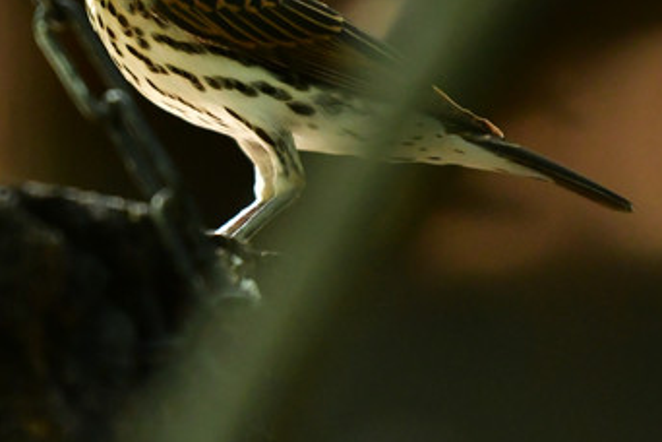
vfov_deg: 1.8
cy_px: 115
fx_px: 13772
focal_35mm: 749
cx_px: 137
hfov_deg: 2.8
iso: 2000
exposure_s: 1/1000
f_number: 2.8
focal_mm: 200
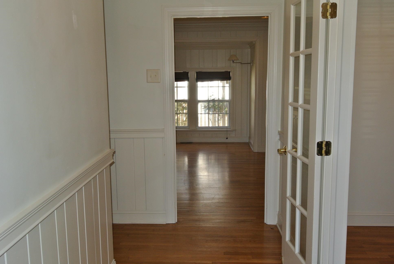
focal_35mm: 35
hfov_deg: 54.4
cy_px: 132
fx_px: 384
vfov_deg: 38.0
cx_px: 197
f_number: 5.6
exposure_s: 1/60
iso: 280
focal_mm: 13
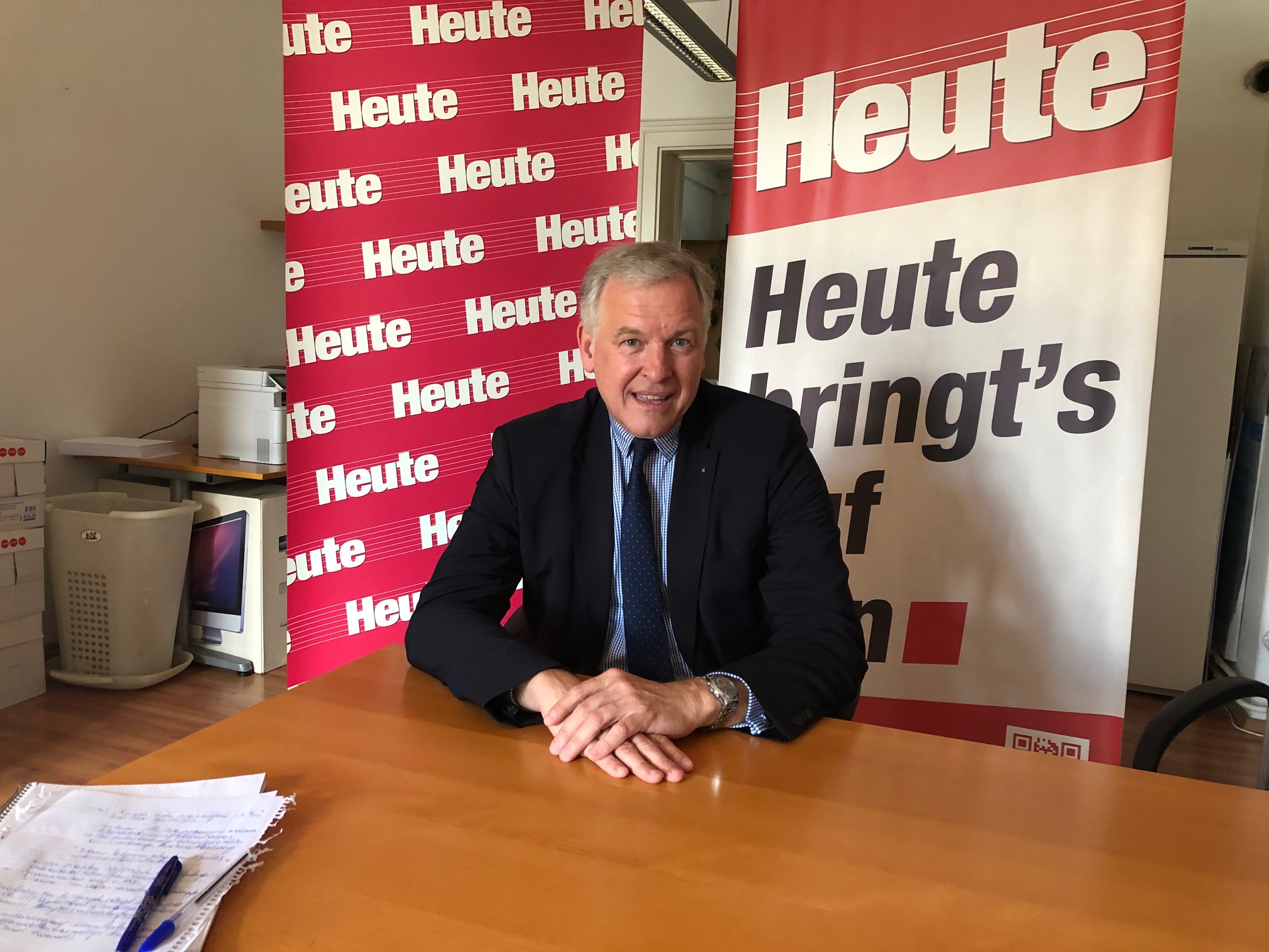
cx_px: 634
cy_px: 476
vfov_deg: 49.7
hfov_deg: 63.4
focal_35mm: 28
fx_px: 1026
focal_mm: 3.99
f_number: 1.8
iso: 64
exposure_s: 1/15
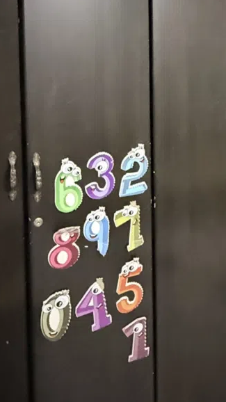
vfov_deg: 51.1
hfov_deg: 32.8
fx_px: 384
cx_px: 127
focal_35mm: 36
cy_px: 68
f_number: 2.2
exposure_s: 1/38
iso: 1600
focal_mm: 2.22
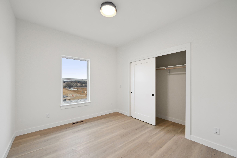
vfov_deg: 81.2
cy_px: 79
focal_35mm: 14
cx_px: 118
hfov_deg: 104.3
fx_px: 92
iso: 400
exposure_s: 1/80
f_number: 8
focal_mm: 14
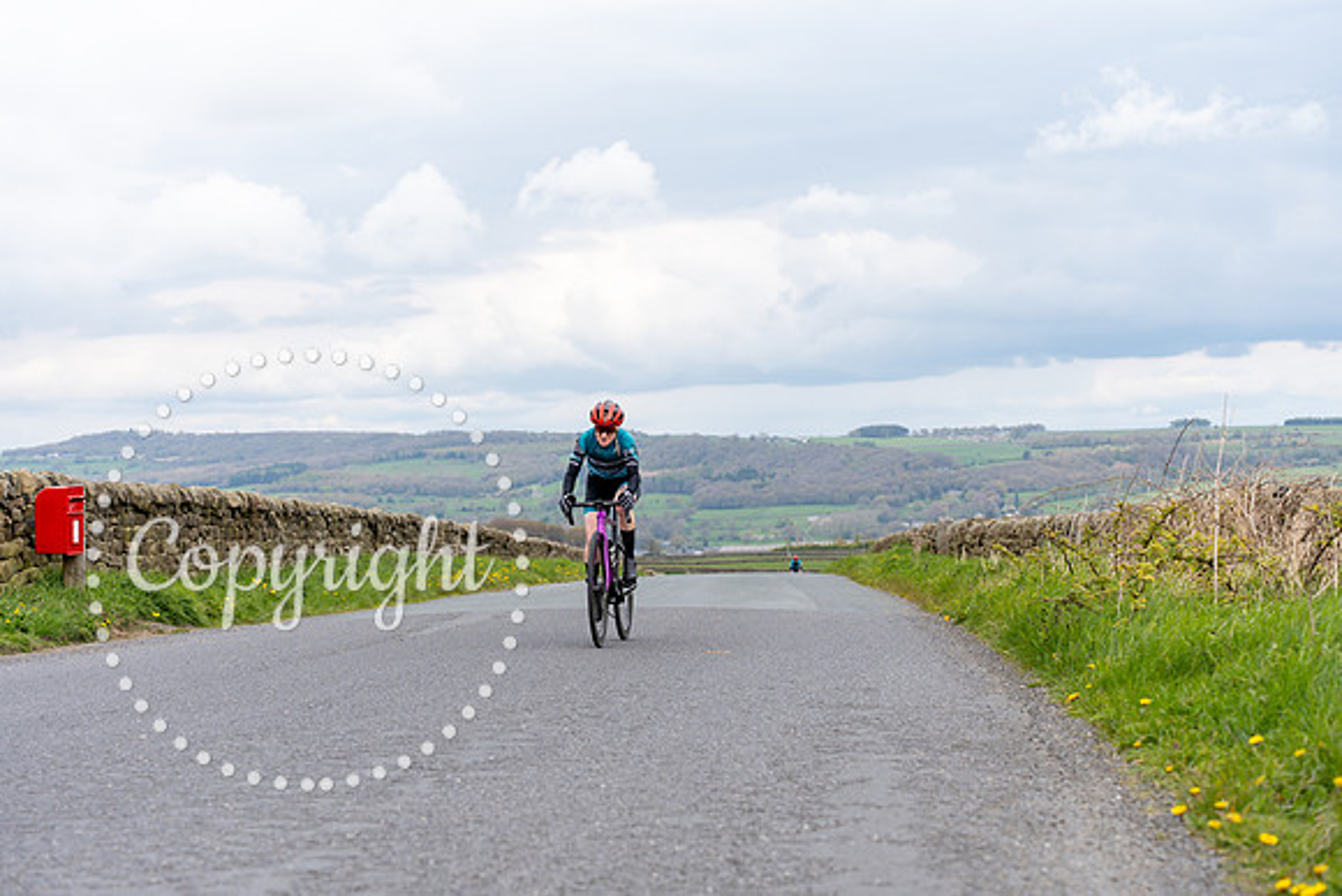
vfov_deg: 20.9
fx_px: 2424
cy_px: 448
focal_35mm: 65
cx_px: 671
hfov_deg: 31.0
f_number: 4.5
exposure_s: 1/640
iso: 200
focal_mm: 65
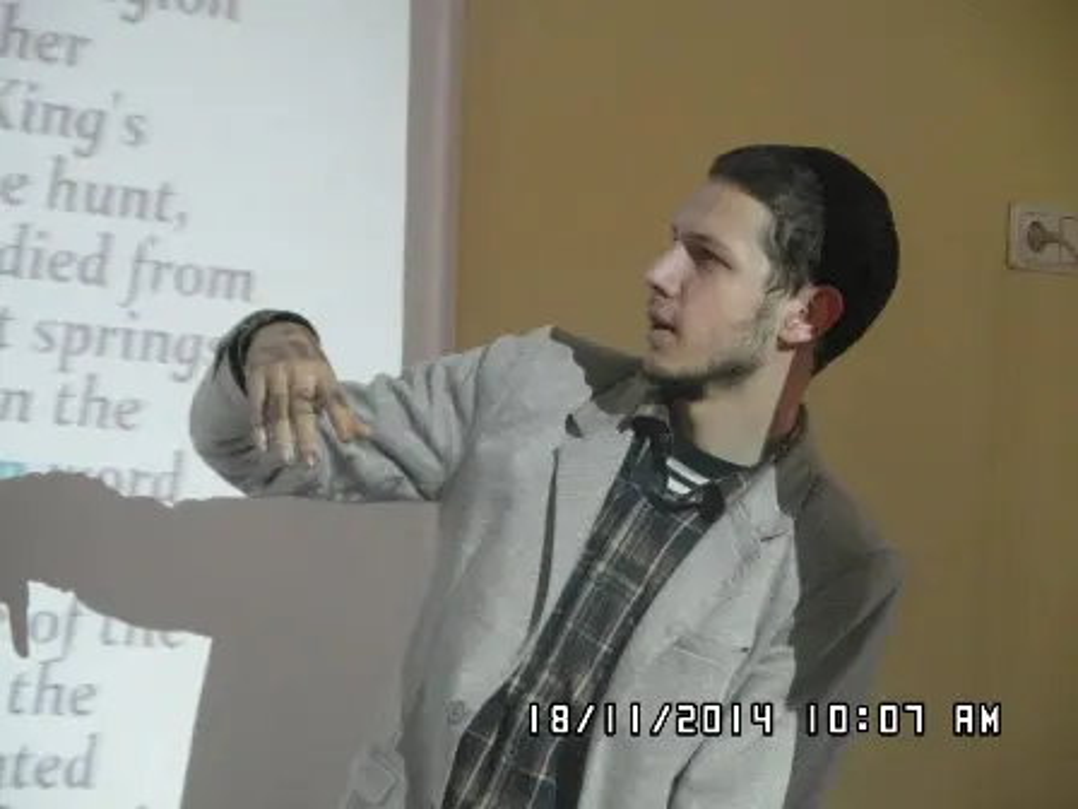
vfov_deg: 8.3
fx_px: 5543
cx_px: 539
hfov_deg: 11.1
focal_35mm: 178
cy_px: 404
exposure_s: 1/30
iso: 800
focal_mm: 28.9
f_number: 4.4
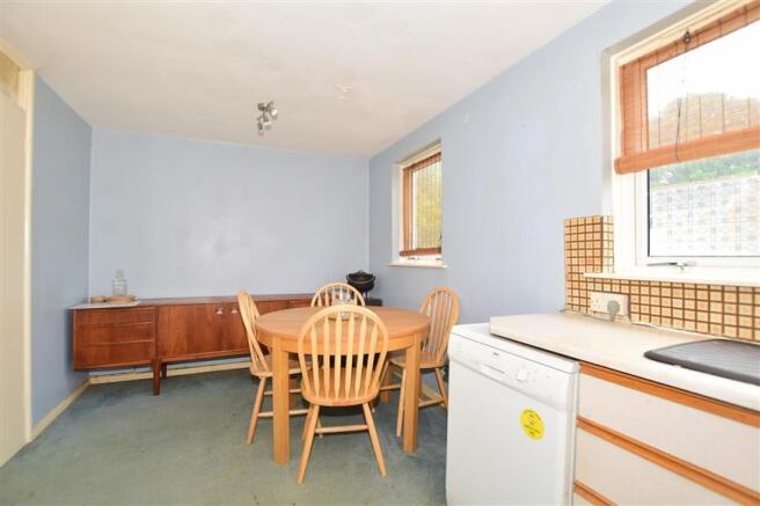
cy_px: 253
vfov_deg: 77.3
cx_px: 380
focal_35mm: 15
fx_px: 317
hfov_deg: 100.4
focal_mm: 10
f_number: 5
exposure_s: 1/30
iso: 200
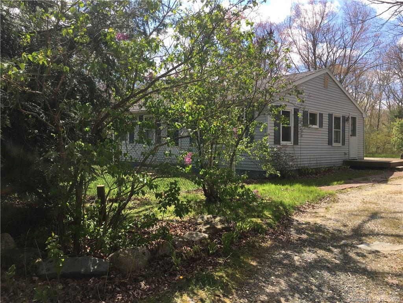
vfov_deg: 48.2
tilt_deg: +0.0
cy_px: 152
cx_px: 202
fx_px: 338
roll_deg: -0.5
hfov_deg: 61.7
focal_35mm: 29
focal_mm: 4.15
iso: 25
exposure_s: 1/769
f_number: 2.2
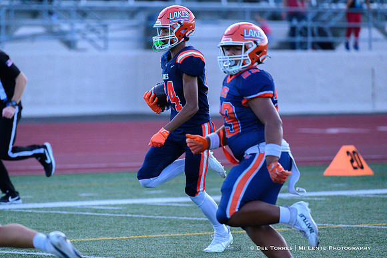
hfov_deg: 6.1
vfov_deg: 4.1
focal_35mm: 339
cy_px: 146
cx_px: 177
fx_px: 3643
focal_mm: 280
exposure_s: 1/2000
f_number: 4
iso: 3600
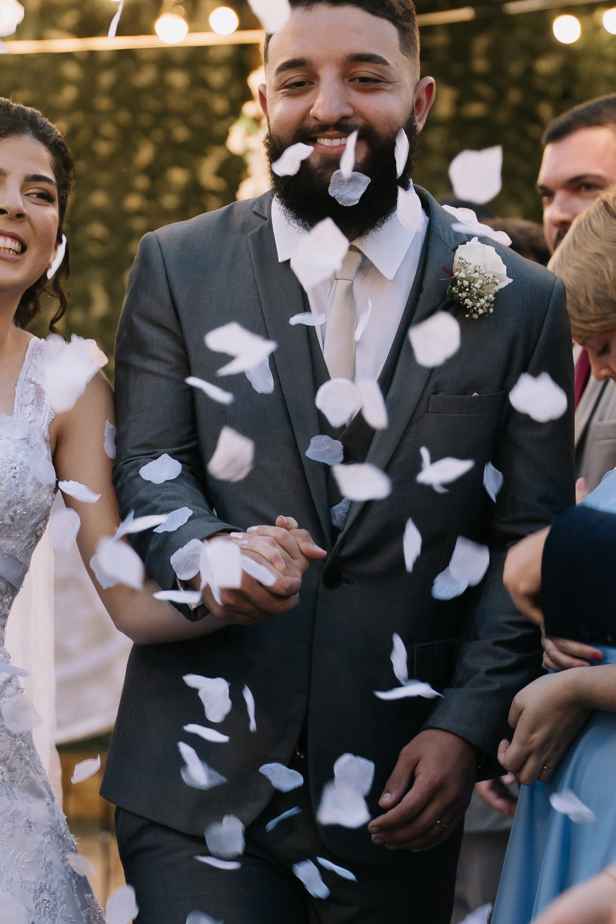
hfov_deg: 9.4
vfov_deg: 14.0
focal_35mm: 146
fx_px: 3748
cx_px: 73
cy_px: 666
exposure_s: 1/125
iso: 800
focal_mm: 67
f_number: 2.8
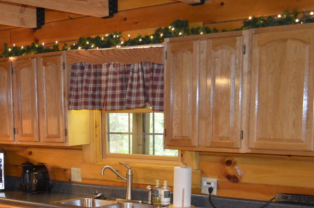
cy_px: 193
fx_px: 540
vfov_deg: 21.3
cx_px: 48
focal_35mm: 62
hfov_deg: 31.3
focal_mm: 22
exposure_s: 1/60
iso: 1800
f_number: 4
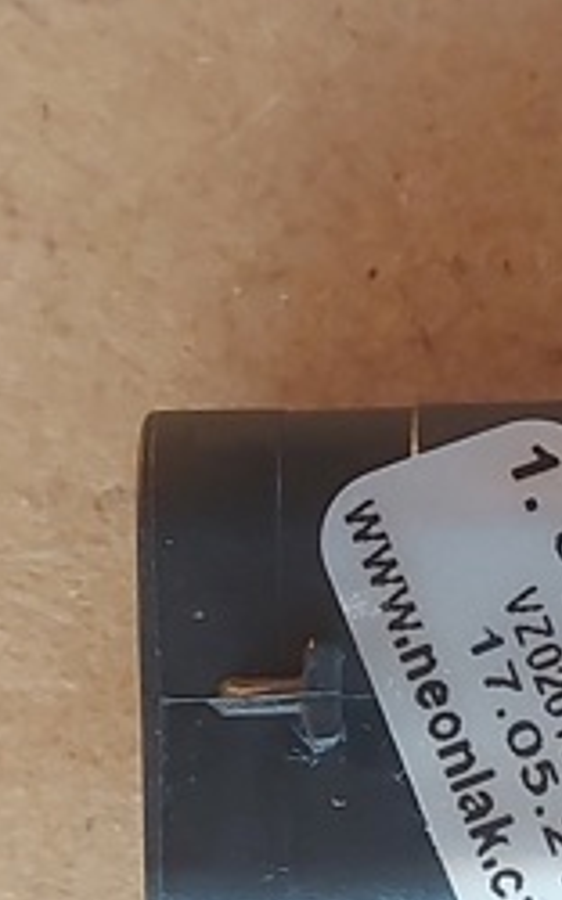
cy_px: 623
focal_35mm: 65
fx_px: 1595
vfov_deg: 31.2
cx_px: 1009
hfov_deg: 16.7
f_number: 1.8
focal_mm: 5.23
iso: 100
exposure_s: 1/60.2
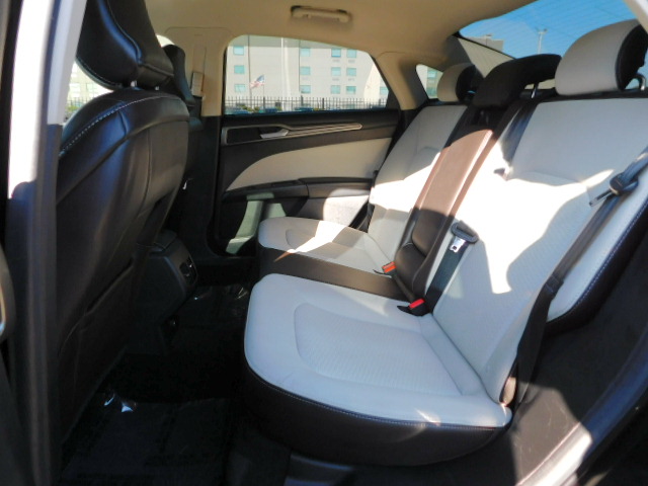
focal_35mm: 23
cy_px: 243
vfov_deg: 58.9
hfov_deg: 73.9
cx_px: 324
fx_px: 431
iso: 125
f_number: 3
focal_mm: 4
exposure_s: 1/125
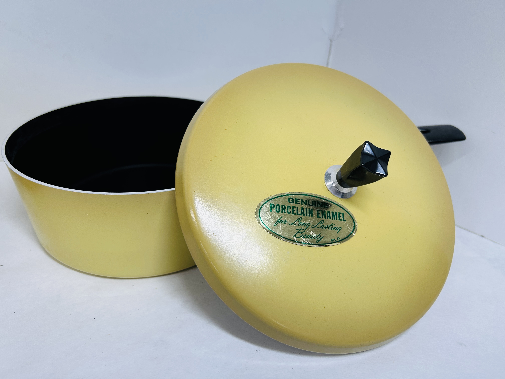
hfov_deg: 67.3
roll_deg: -2.8
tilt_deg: -28.8
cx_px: 252
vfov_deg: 53.1
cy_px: 190
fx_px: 379
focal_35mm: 26
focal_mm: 5.7
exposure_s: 1/270
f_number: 1.5
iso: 40
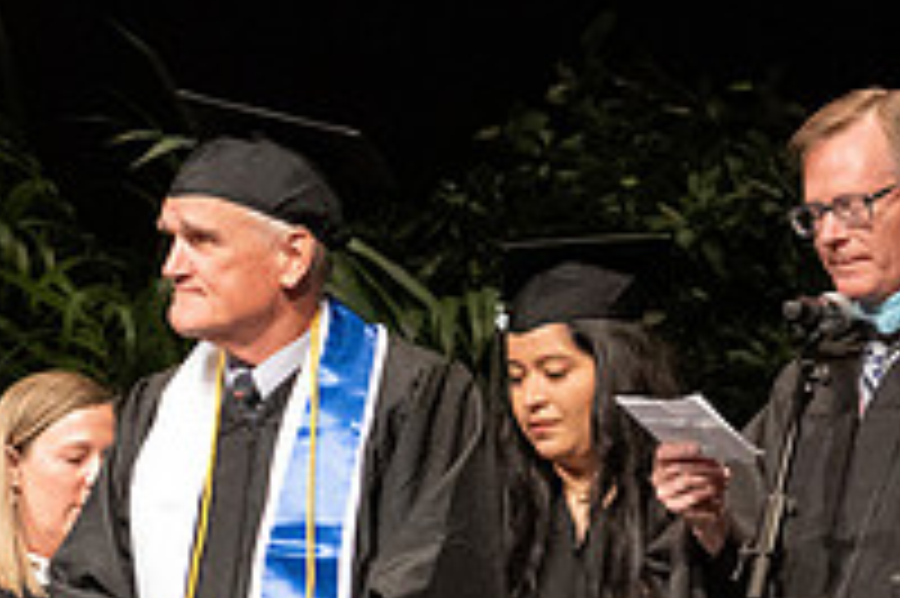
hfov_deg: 6.5
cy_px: 711
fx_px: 7918
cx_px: 276
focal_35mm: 317
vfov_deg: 4.3
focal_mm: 70
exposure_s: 1/200
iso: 2500
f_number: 2.8
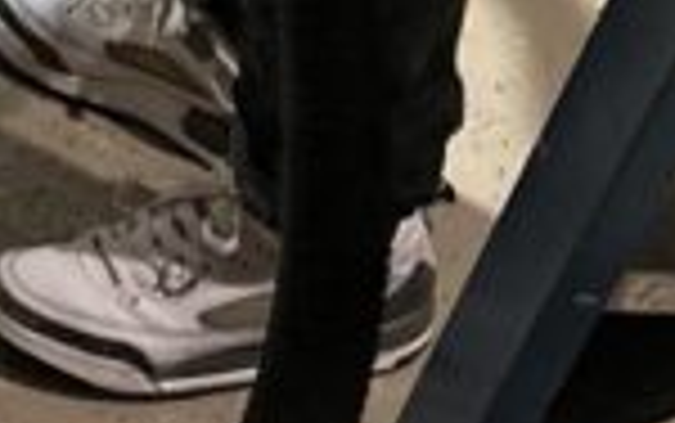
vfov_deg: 6.7
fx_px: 3461
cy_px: -513
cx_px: -652
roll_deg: +0.3
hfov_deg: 10.3
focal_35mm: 188
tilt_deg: -29.2
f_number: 1.5
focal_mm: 5.7
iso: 500
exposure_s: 1/40
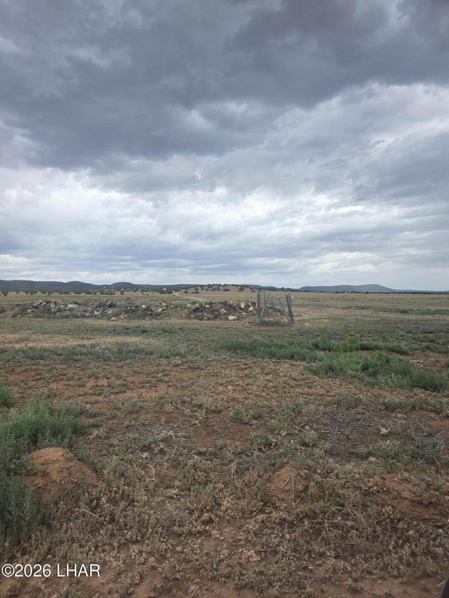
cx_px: 224
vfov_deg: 73.9
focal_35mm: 23
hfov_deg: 58.9
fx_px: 398
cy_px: 299
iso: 80
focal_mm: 6.3
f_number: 1.7
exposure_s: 1/3194
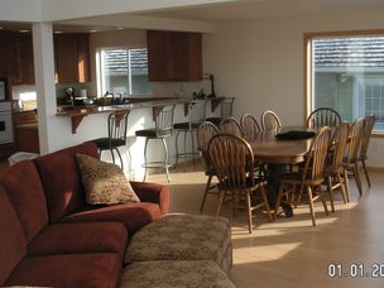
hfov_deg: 41.2
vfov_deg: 31.5
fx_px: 510
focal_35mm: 46
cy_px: 130
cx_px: 207
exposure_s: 1/180
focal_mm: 6
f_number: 2.8
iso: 50
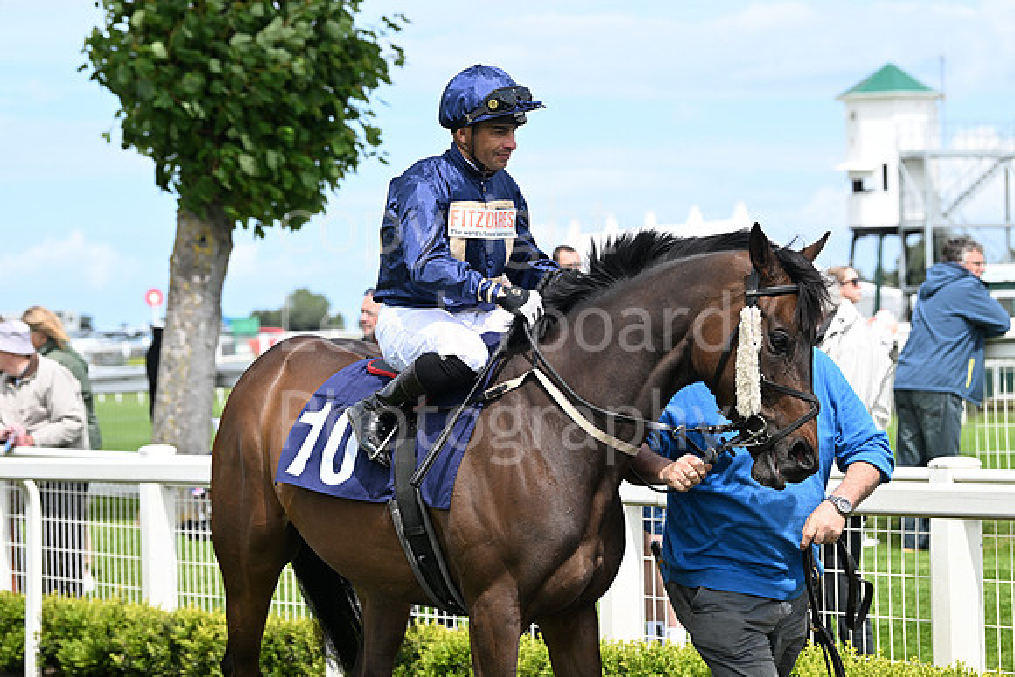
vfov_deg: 11.8
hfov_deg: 17.6
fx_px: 3271
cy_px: 338
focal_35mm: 116
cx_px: 508
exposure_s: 1/1600
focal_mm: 116
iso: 400
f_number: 5.6
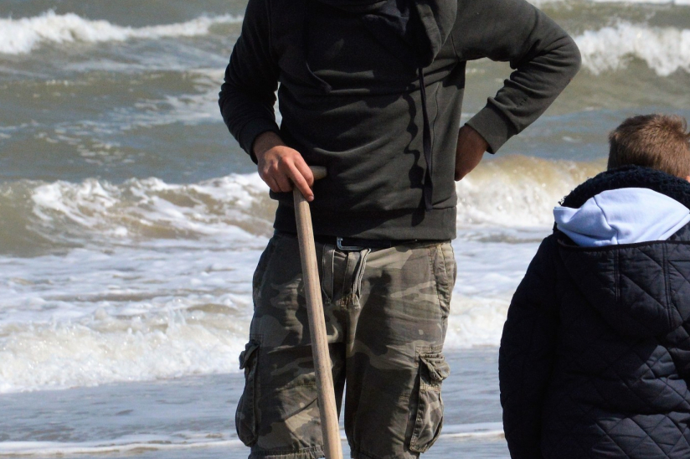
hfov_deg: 6.4
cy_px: 251
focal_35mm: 321
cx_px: 436
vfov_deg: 4.3
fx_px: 6147
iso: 800
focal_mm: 98
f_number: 9
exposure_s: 1/4000
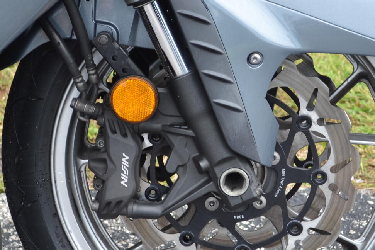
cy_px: 150
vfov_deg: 9.9
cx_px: 213
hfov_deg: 14.8
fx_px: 1448
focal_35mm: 139
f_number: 5.6
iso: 100
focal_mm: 45
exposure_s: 1/125
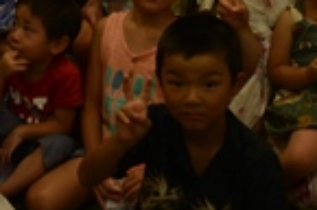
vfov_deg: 10.0
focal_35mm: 124
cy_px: -248
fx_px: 1089
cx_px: 199
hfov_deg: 16.5
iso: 100
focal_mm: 28
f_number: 3.5
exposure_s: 1/15
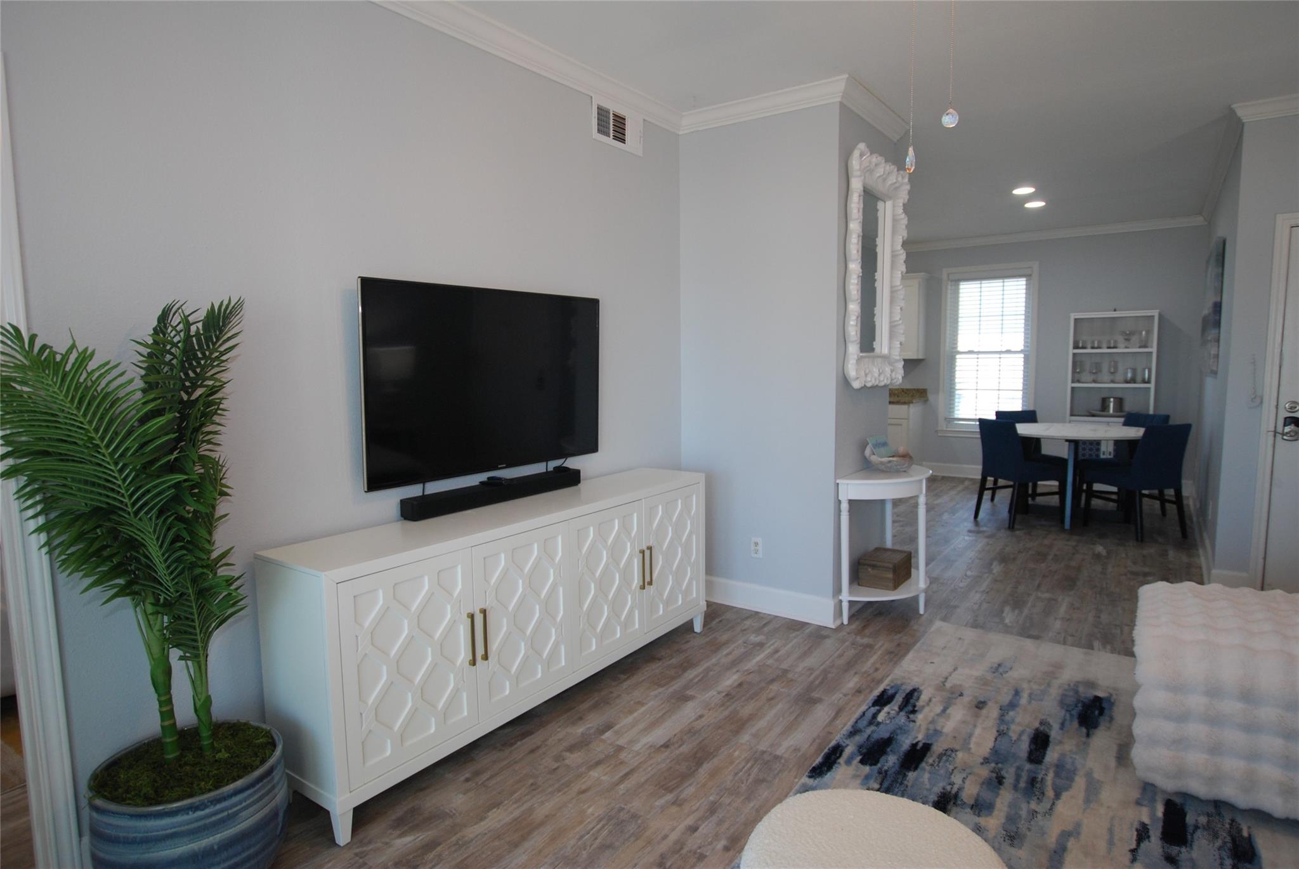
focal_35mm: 20
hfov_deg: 85.4
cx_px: 650
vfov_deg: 63.3
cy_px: 434
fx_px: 704
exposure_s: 1/80
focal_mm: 13
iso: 400
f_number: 3.5
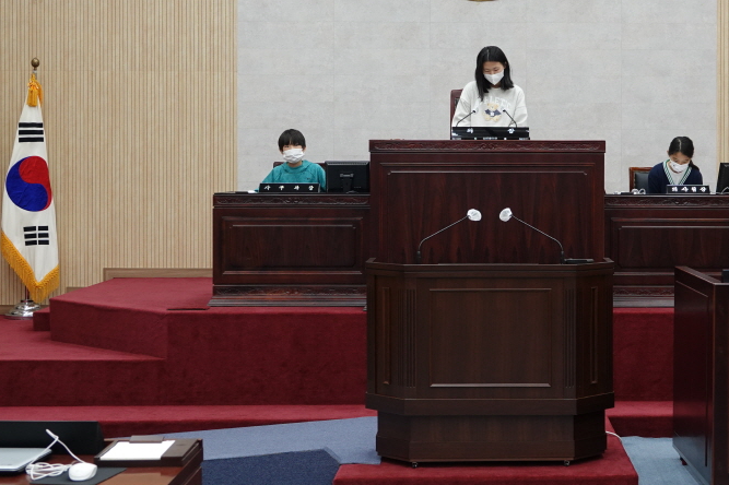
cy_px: 184
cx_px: 496
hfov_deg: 27.9
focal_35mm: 72
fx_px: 1457
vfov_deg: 18.9
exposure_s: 1/50
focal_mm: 17.55
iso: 320
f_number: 3.2
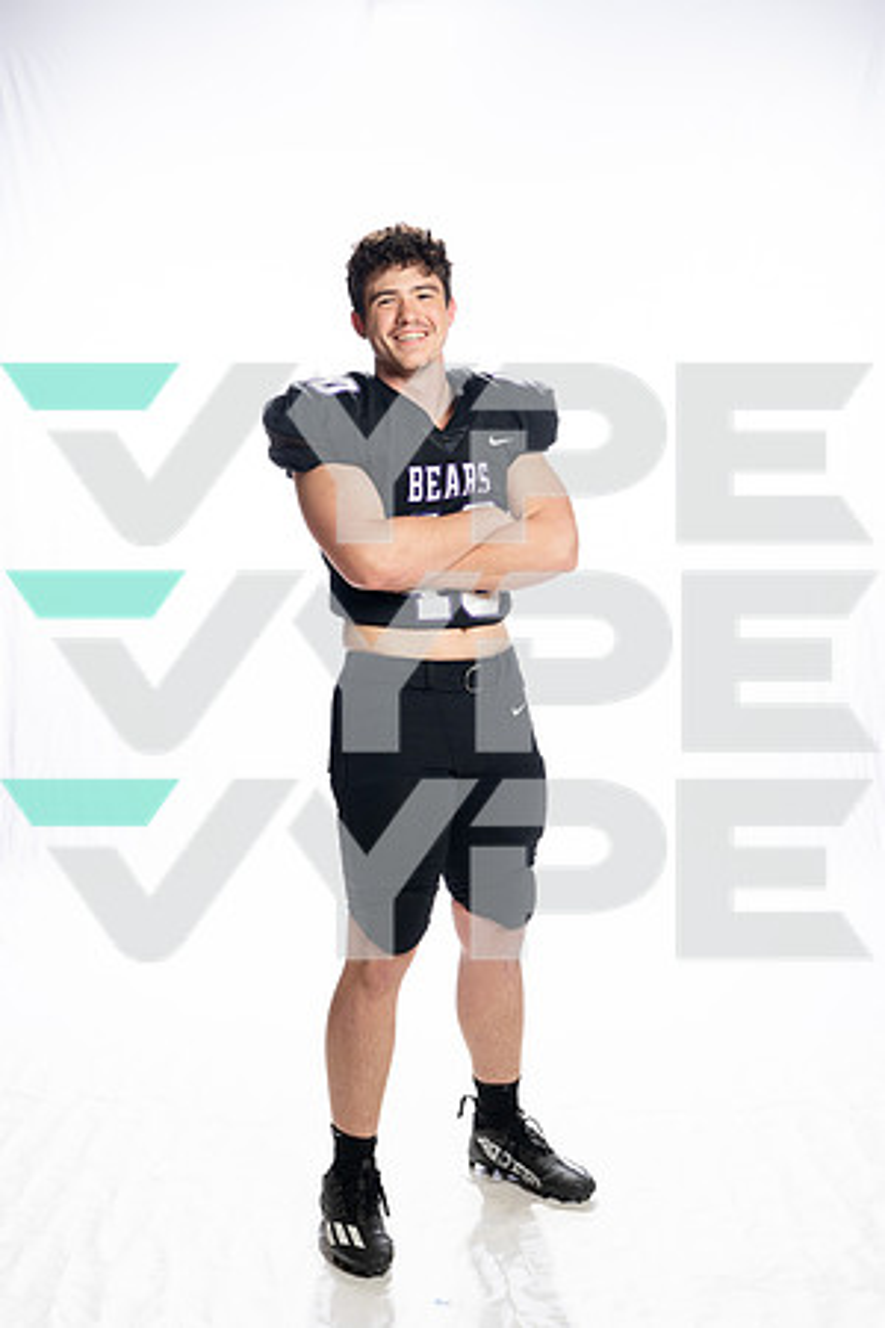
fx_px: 1844
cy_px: 664
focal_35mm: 50
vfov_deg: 39.6
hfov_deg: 27.0
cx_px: 442
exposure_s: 1/250
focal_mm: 50
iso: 800
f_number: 8
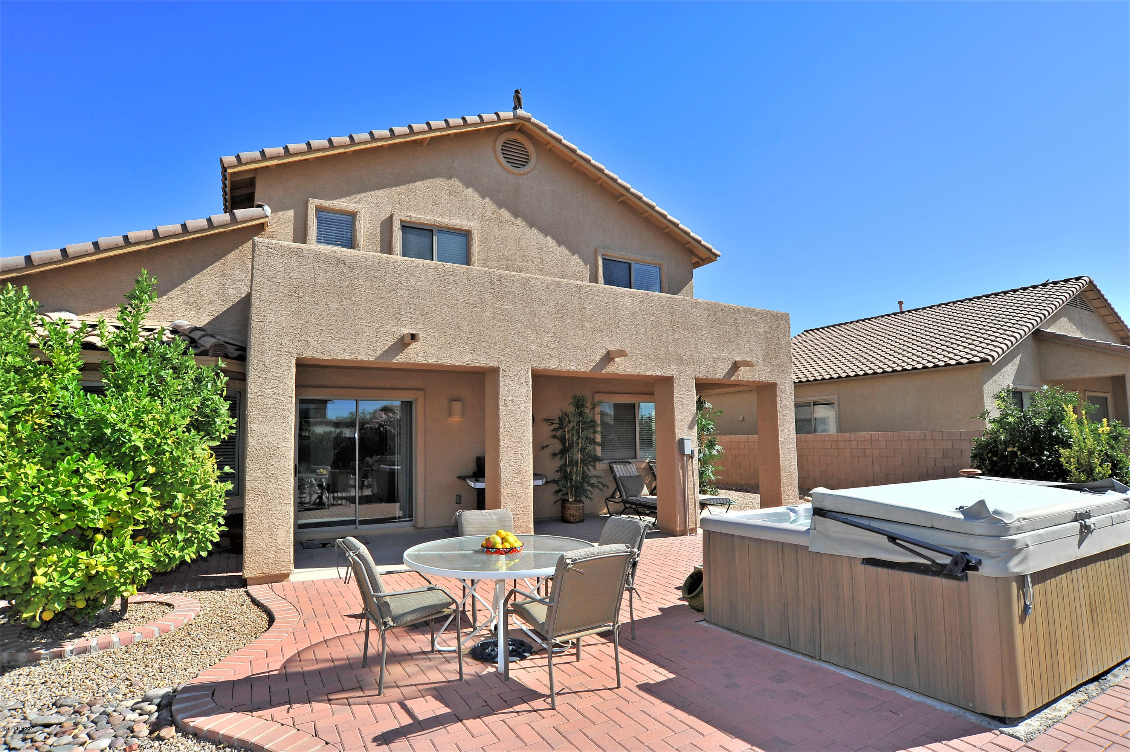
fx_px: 565
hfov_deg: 90.0
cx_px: 565
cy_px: 376
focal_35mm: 18
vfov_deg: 67.3
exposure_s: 1/320
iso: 320
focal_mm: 18
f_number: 13
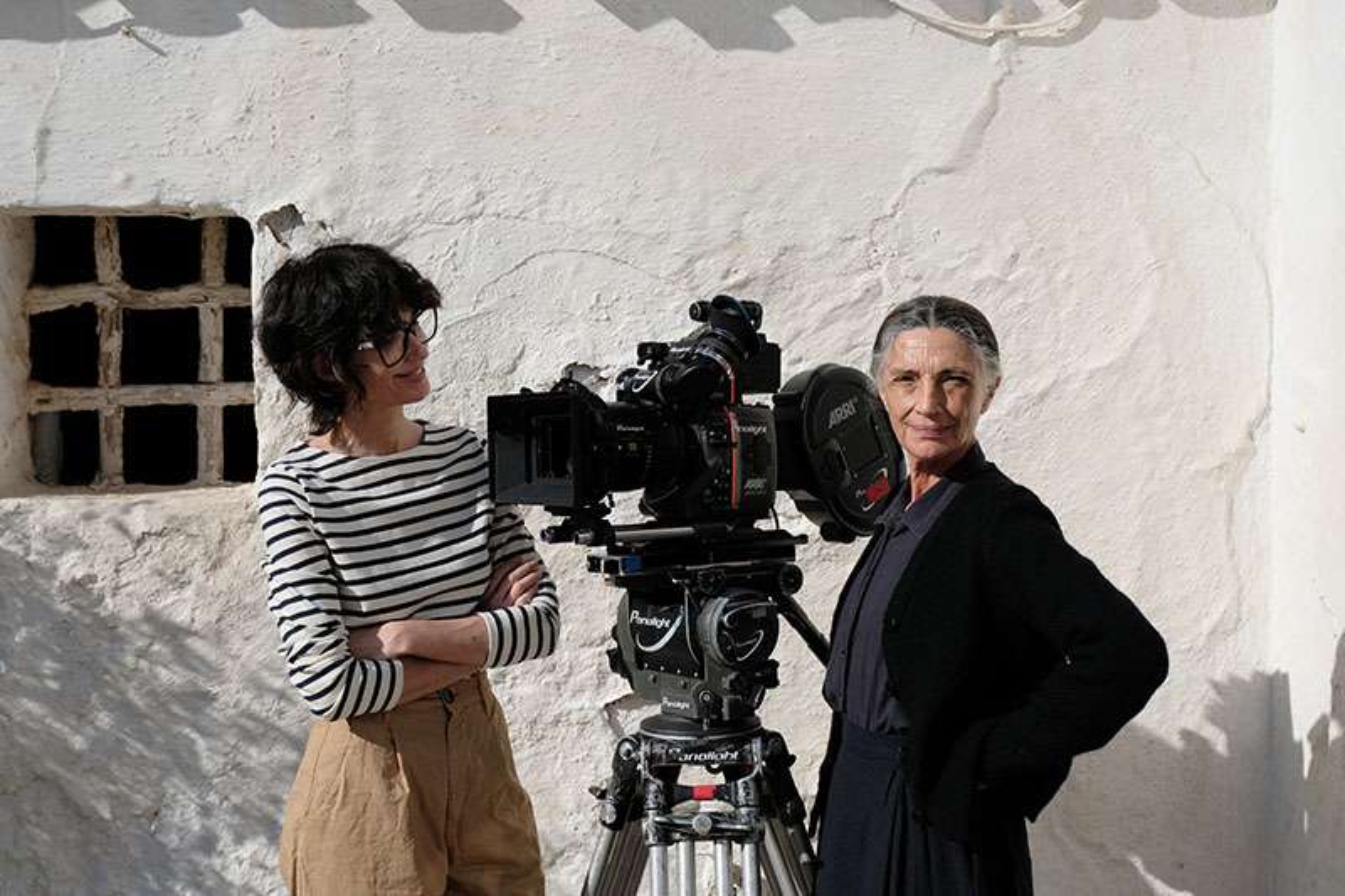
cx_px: 672
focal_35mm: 41
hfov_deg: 47.4
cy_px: 448
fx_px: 1531
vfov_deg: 32.6
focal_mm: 27.1
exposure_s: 1/2200
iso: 250
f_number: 5
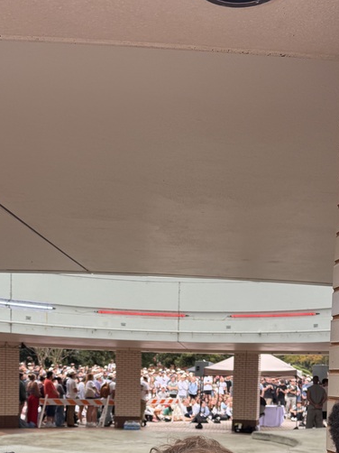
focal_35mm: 49
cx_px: 192
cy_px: 411
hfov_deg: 29.6
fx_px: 640
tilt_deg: -3.5
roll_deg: -0.7
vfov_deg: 36.4
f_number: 1.78
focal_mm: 6.76
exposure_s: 1/289
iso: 80
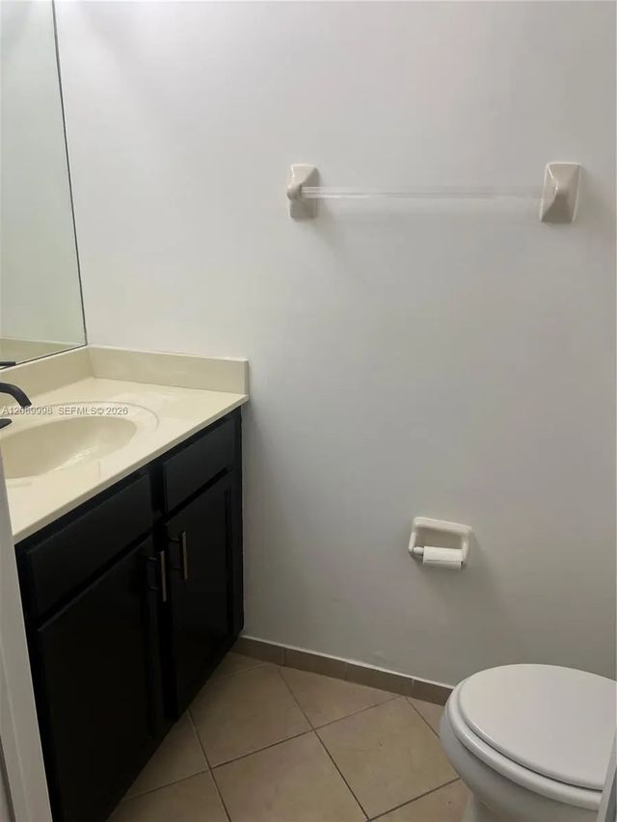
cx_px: 308
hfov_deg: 53.1
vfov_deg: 67.3
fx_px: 618
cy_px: 411
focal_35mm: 26
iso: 50
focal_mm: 5.7
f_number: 1.5
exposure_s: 1/295
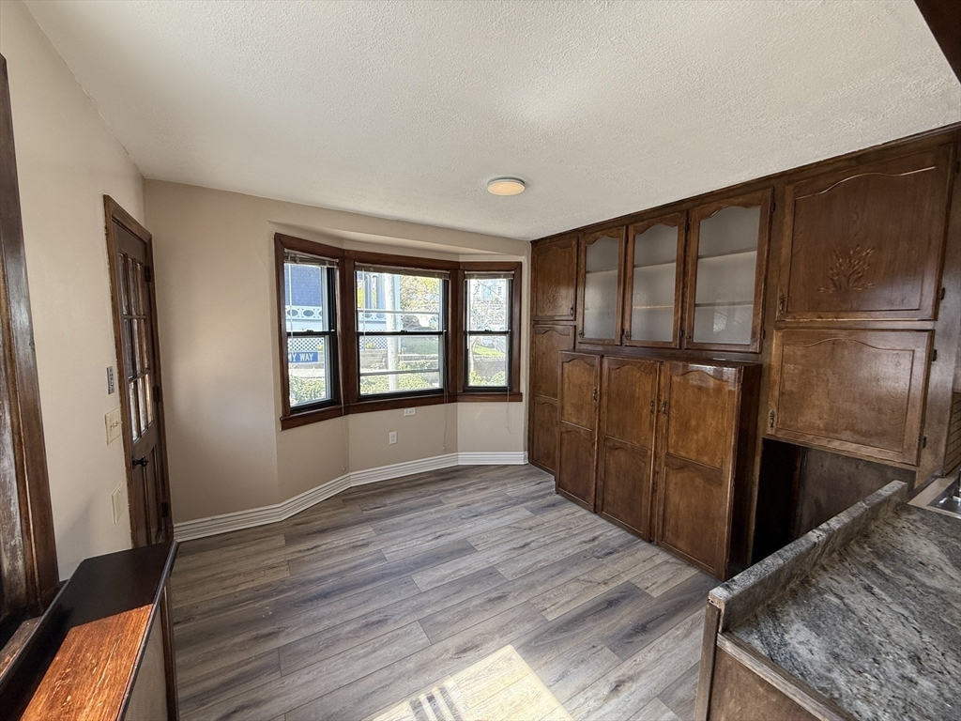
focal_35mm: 14
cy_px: 360
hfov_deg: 102.1
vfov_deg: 85.7
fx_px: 389
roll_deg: -1.1
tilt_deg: -5.3
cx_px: 480
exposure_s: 1/100
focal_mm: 2.22
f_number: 2.2
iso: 64
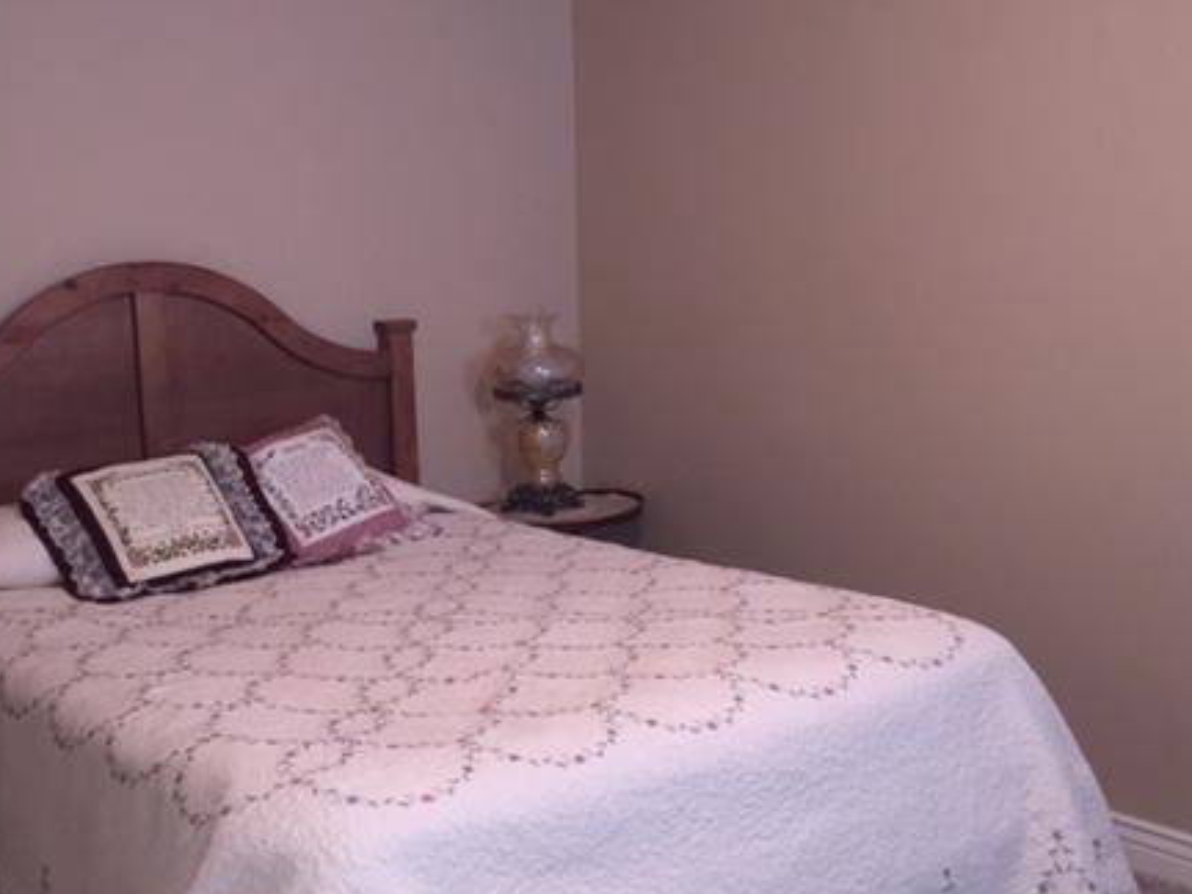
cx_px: 453
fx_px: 1481
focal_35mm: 43
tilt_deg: -11.5
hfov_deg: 43.5
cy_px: 524
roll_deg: +2.3
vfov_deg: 33.5
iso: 125
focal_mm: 4.15
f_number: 2.2
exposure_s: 1/30
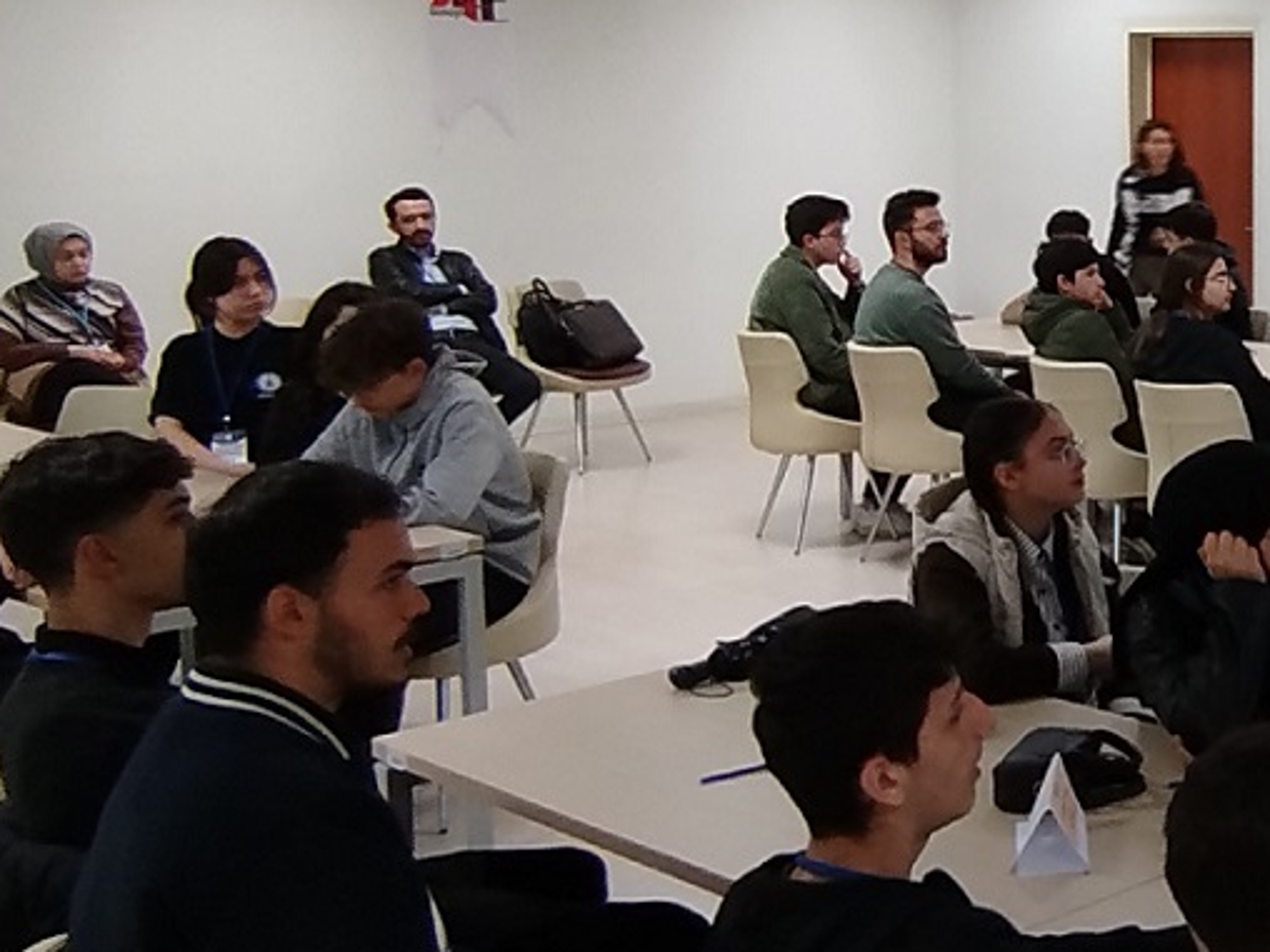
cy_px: 209
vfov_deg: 25.7
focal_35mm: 56
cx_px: 1629
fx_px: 2055
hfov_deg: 28.5
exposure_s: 1/33
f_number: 2.2
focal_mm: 1.65
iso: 160
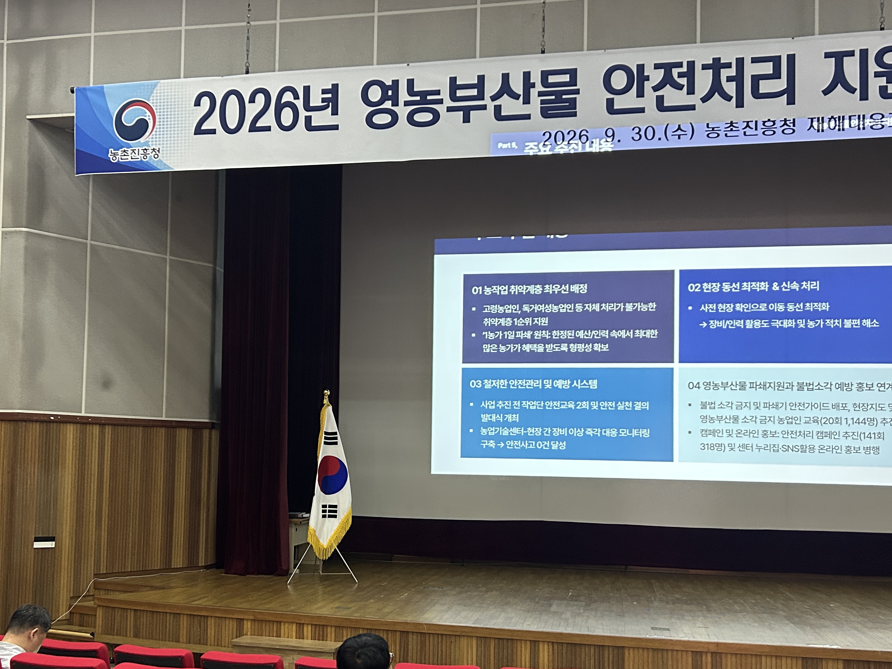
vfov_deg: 38.5
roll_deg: -1.3
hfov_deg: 50.1
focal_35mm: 37
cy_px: 403
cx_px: 400
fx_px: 953
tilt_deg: +3.0
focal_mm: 5.7
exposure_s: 1/60
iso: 400
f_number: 1.5
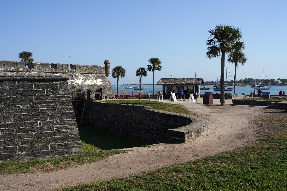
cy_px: 96
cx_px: 144
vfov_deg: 33.4
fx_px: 319
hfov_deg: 48.5
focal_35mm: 40
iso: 100
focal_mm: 40
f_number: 20
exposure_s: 1/100
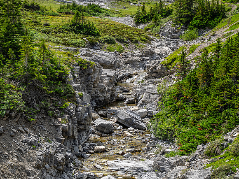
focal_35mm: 64
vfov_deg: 22.9
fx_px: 442
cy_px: 90
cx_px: 120
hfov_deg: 30.3
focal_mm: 32
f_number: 8
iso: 200
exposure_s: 1/100
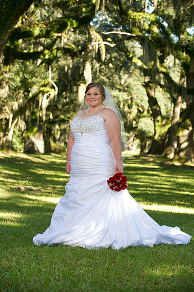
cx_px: 97
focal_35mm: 98
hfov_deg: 13.9
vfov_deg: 20.8
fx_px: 794
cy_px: 146
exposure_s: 1/160
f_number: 4.5
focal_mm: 98
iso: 400
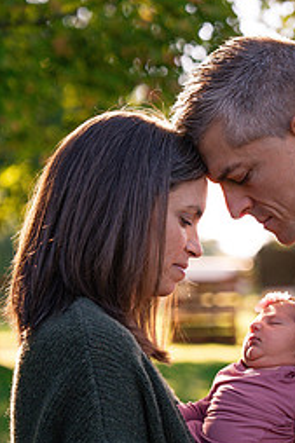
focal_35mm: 110
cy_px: 338
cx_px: 258
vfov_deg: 18.5
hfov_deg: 12.4
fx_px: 1354
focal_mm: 62
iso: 400
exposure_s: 1/1600
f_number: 2.8
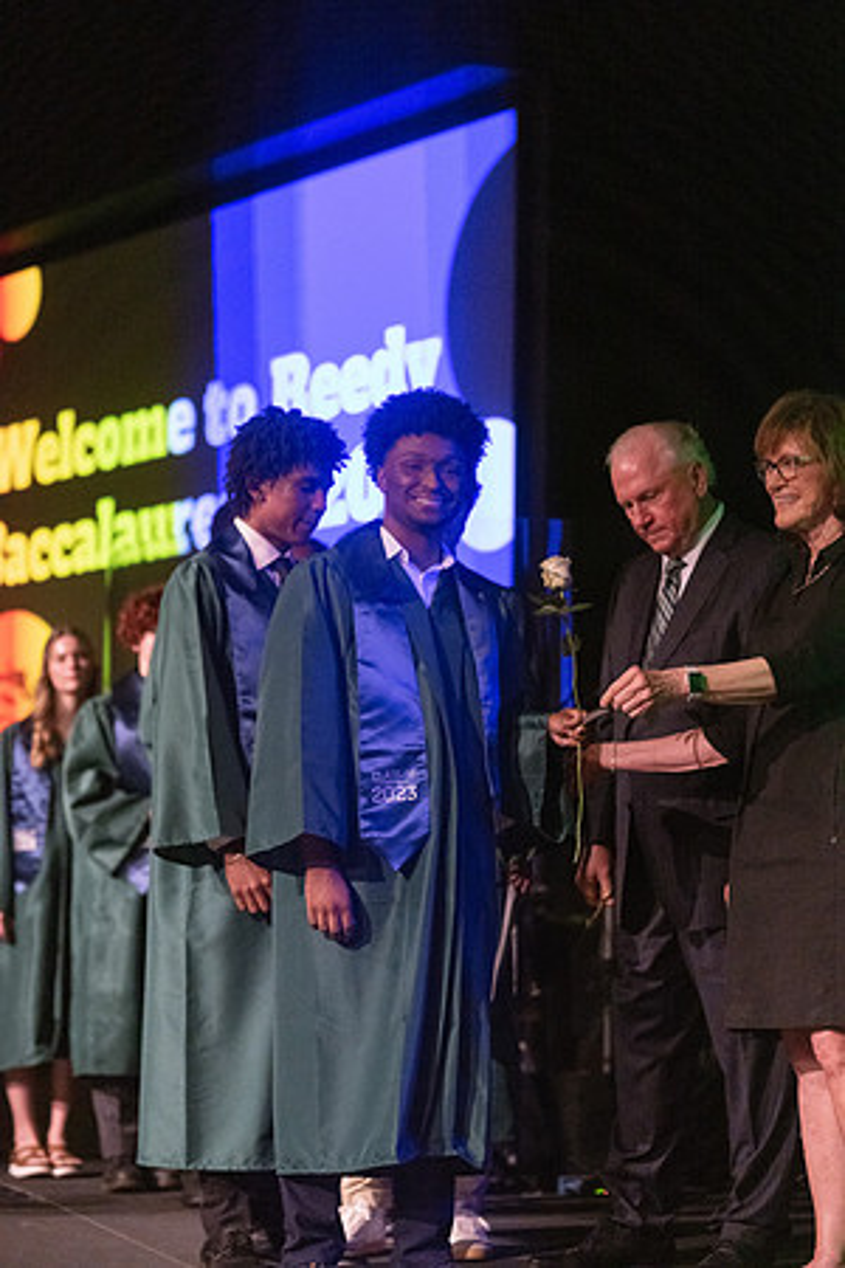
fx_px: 3169
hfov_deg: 15.2
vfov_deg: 22.6
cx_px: 422
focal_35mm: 90
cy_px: 634
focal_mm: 90
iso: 16000
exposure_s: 1/1000
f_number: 2.8
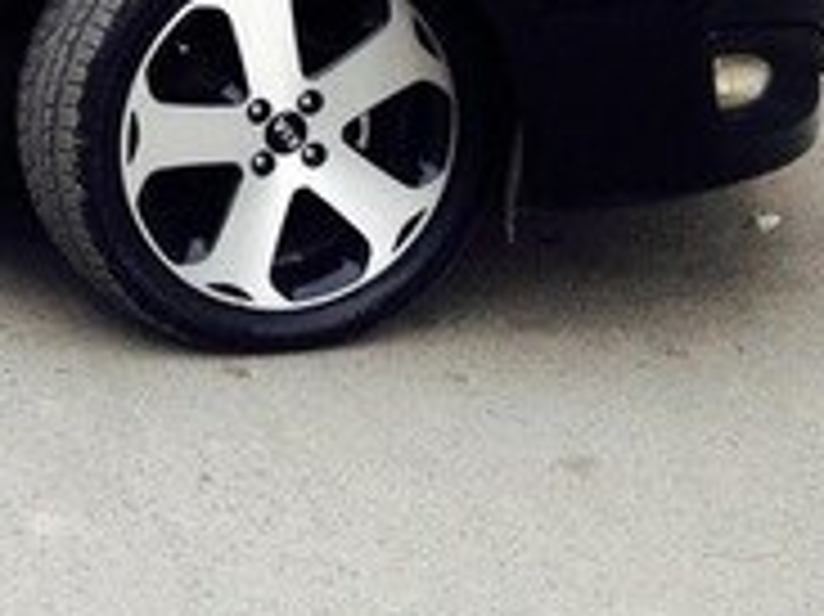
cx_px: -477
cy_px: -191
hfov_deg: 15.1
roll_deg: -1.7
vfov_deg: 12.1
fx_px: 2831
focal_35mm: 119
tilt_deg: -8.9
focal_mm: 4.12
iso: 80
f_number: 2.4
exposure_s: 1/120
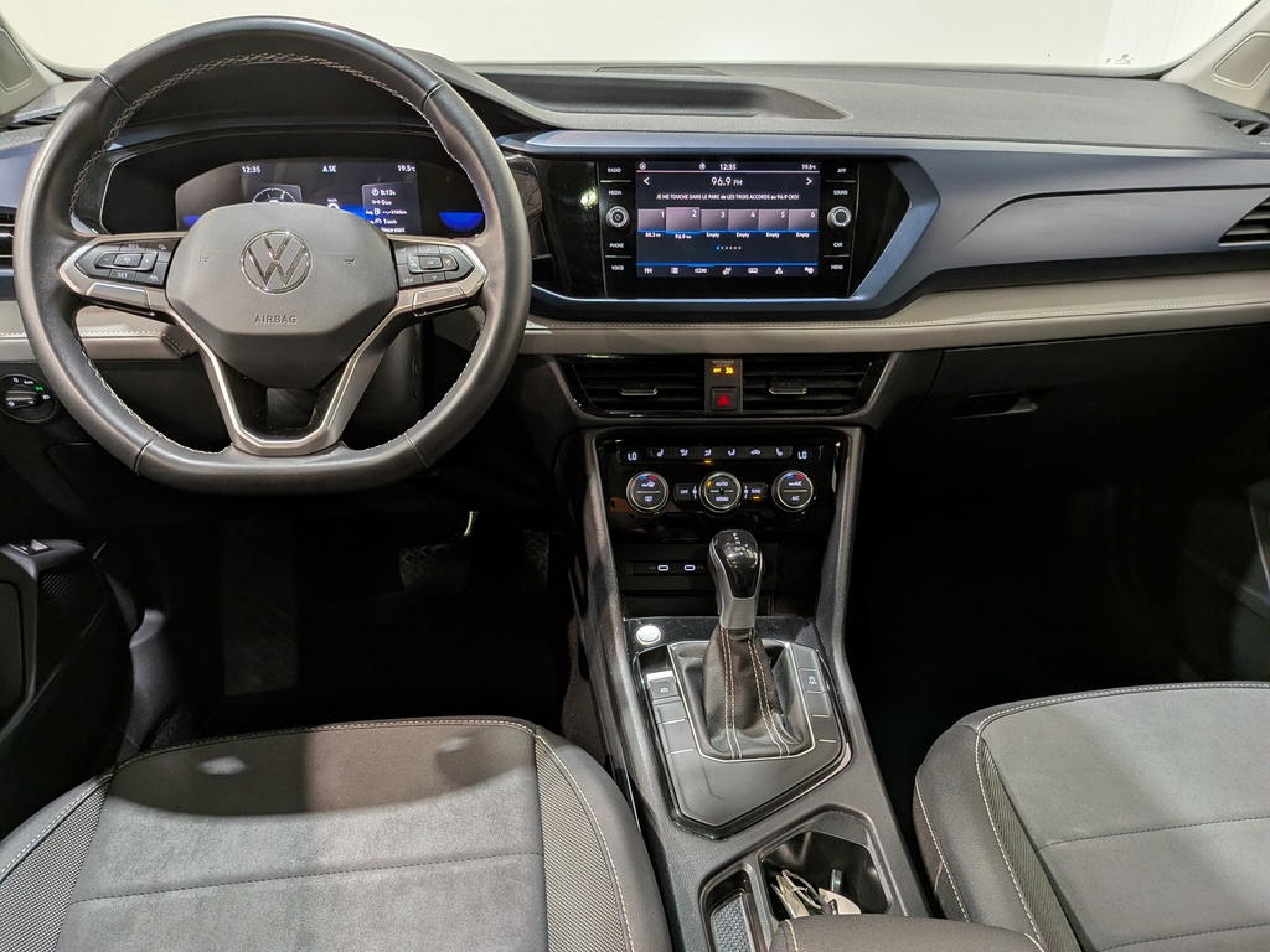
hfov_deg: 71.6
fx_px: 881
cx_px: 635
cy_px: 476
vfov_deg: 56.8
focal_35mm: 24
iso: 82
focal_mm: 4.53
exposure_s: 1/40
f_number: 1.7
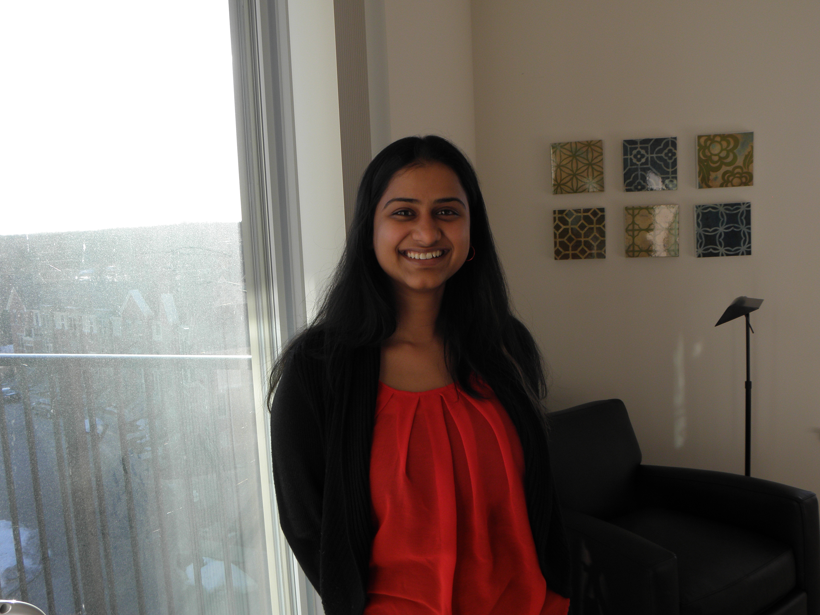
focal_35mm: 32
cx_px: 398
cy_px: 304
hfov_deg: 56.8
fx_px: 758
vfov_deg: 44.2
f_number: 4.5
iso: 64
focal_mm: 5.52
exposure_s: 1/80
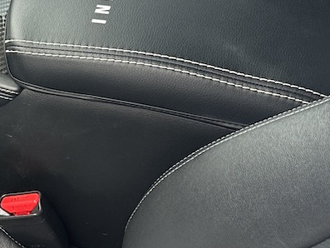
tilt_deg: -41.7
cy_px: 99
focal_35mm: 116
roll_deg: -0.4
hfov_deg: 15.6
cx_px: -174
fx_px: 1106
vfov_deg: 12.8
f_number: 1.78
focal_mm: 6.86
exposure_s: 1/276
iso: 80
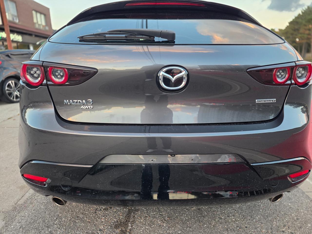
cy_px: 117
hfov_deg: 73.9
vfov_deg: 58.9
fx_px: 207
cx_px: 156
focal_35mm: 23
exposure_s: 1/180
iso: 200
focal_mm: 6.25
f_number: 1.7
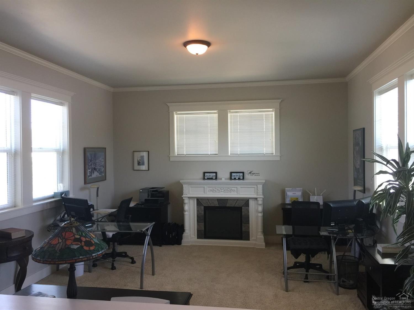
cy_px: 155
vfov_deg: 48.2
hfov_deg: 61.7
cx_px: 207
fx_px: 347
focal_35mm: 29
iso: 32
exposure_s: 1/30
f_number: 2.2
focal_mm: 4.15
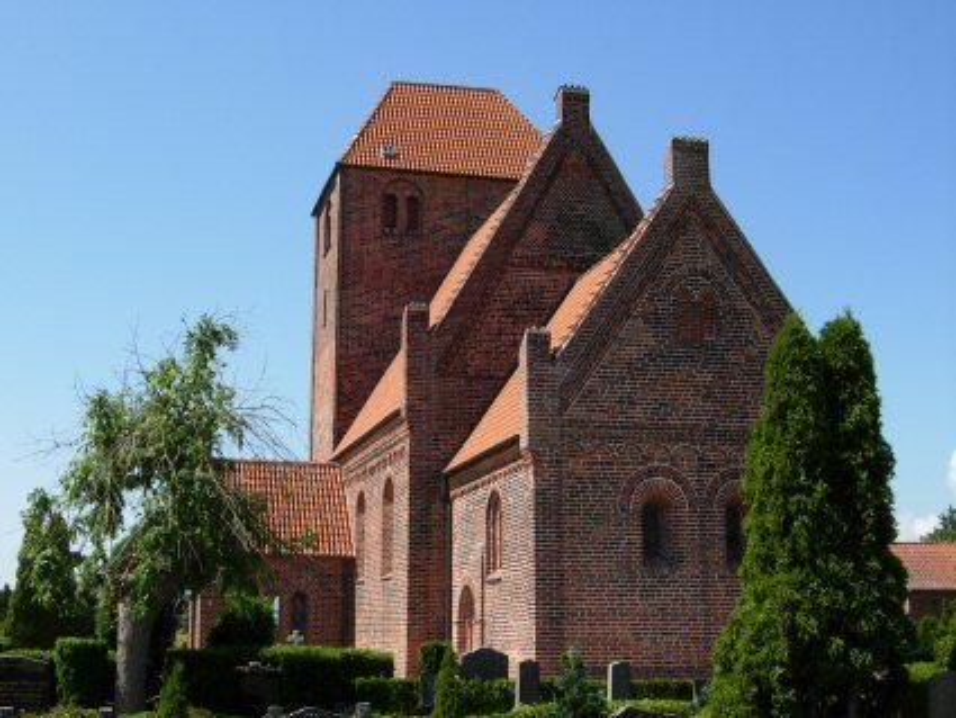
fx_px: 995
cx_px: 478
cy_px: 359
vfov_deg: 39.7
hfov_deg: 51.3
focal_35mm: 36
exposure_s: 1/287
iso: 50
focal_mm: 7.5
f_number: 5.4
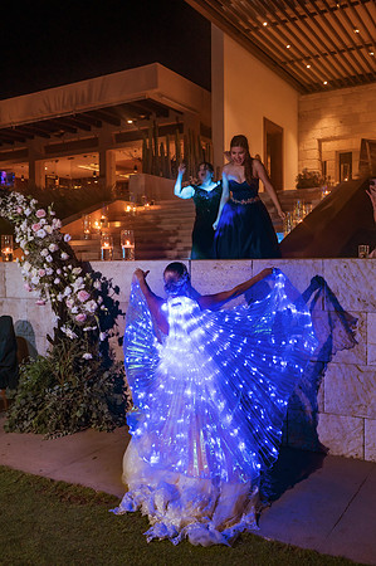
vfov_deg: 54.5
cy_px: 283
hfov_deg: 37.8
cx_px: 188
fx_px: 550
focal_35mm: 35
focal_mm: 35
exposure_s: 1/100
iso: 1600
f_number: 4.5
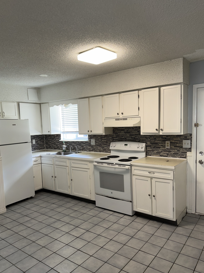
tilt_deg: -6.0
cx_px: 100
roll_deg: +1.8
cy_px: 145
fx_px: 204
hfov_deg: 53.1
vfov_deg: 67.2
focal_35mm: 26
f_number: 1.78
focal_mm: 6.76
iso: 64
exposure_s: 1/39
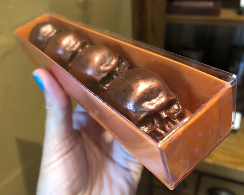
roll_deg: +4.7
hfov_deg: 58.7
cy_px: 97
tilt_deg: -34.6
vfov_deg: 48.5
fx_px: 217
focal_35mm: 30
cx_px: 112
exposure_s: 1/16
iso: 100
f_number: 1.8
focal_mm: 3.99
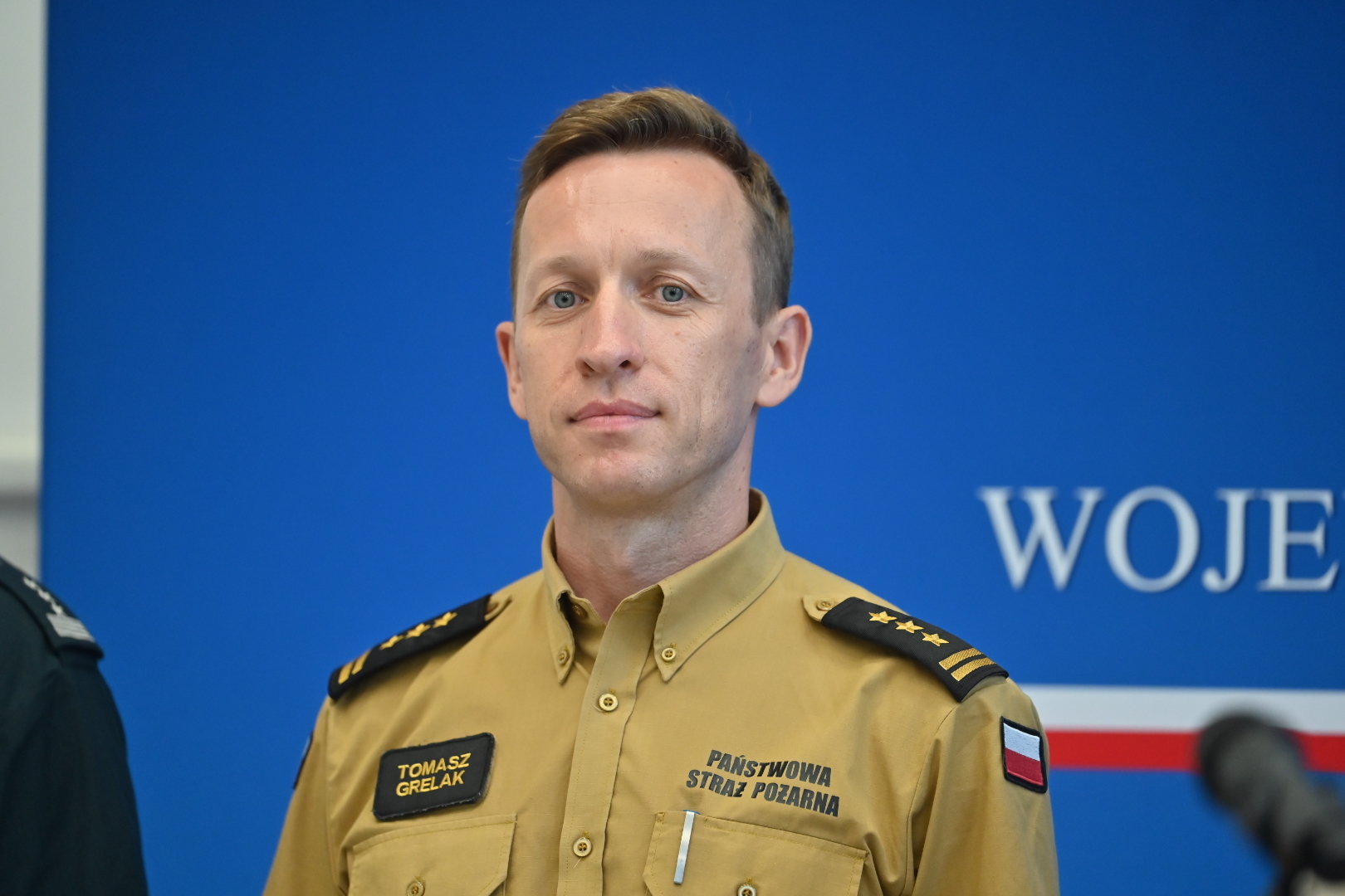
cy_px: 448
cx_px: 672
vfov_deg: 7.6
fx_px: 6724
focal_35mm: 180
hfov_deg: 11.4
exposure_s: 1/800
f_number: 2.8
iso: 1600
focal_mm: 180
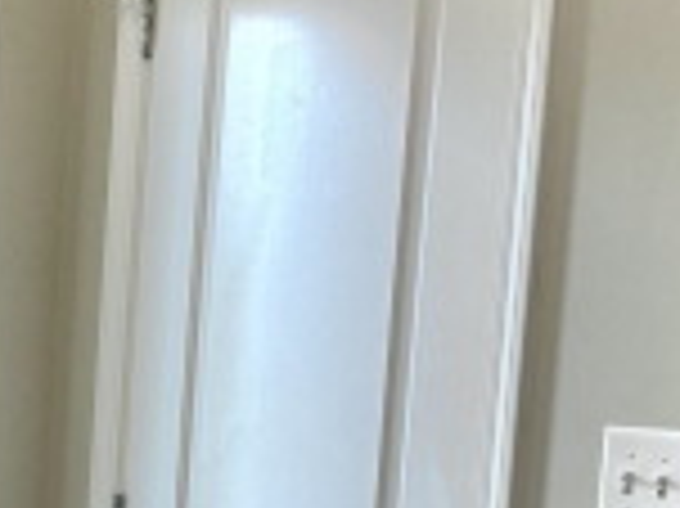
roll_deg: -3.3
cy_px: 562
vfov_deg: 13.7
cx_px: -70
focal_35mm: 106
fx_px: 2081
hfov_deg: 17.9
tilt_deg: -6.2
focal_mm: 6.76
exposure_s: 1/208
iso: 200
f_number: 1.78
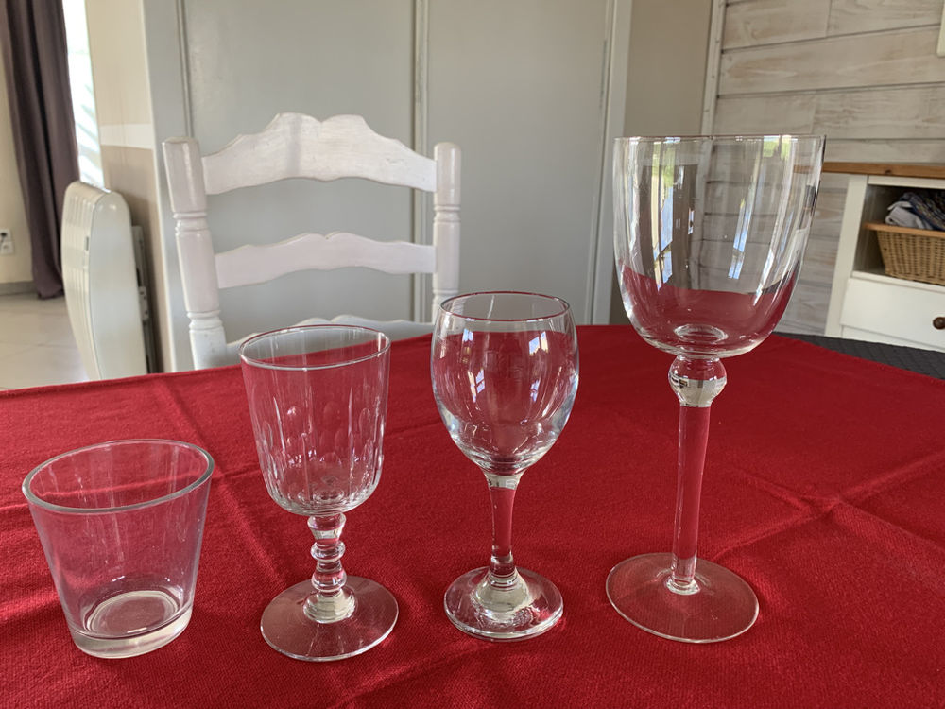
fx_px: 710
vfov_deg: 53.1
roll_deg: -1.0
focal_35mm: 26
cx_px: 472
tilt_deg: -15.4
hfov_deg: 67.3
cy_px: 354
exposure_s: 1/85
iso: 100
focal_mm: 4.25
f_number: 1.8
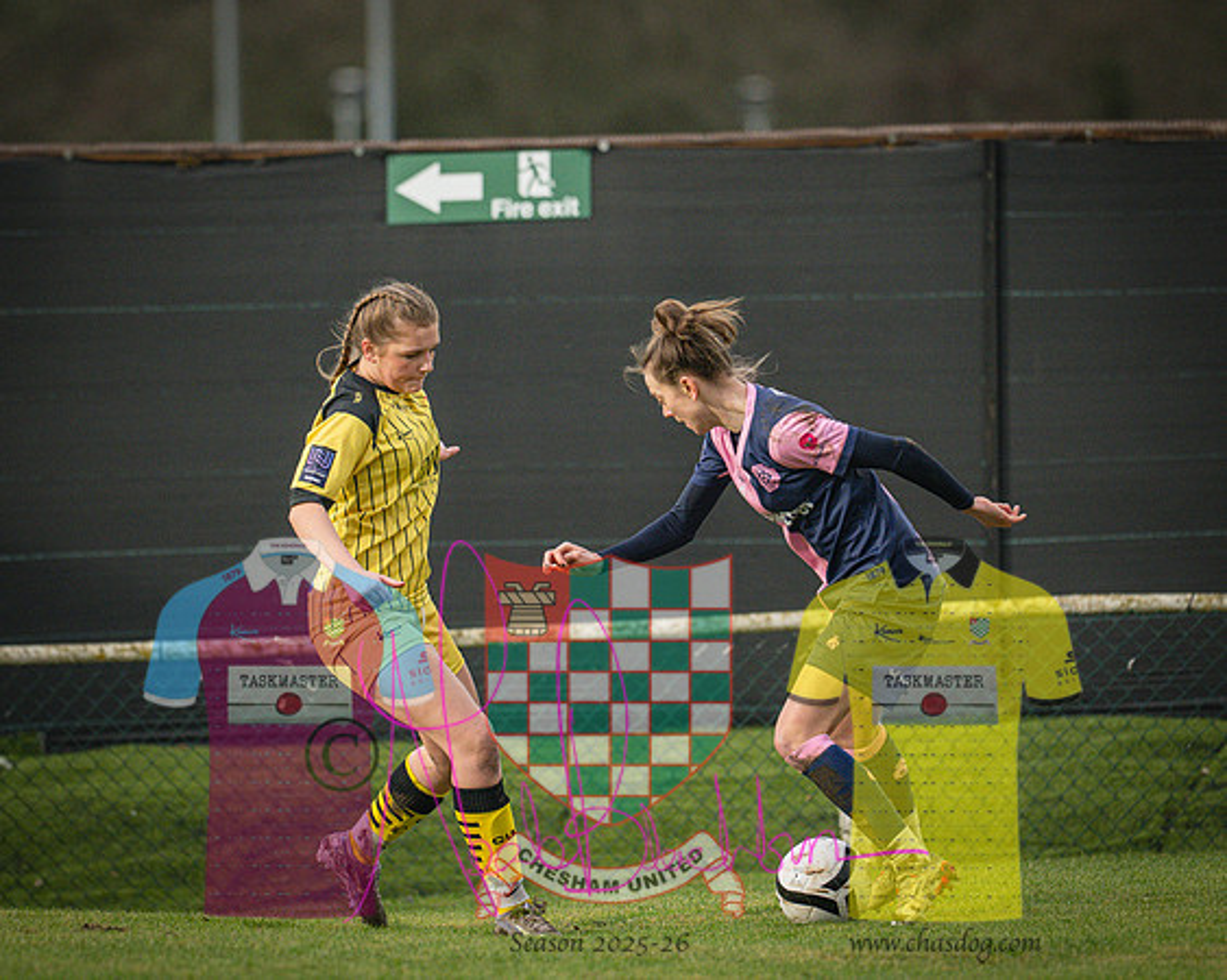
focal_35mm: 676
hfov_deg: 2.9
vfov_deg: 2.3
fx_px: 24541
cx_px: 490
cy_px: 490
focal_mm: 400
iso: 2000
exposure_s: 1/3200
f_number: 4.5
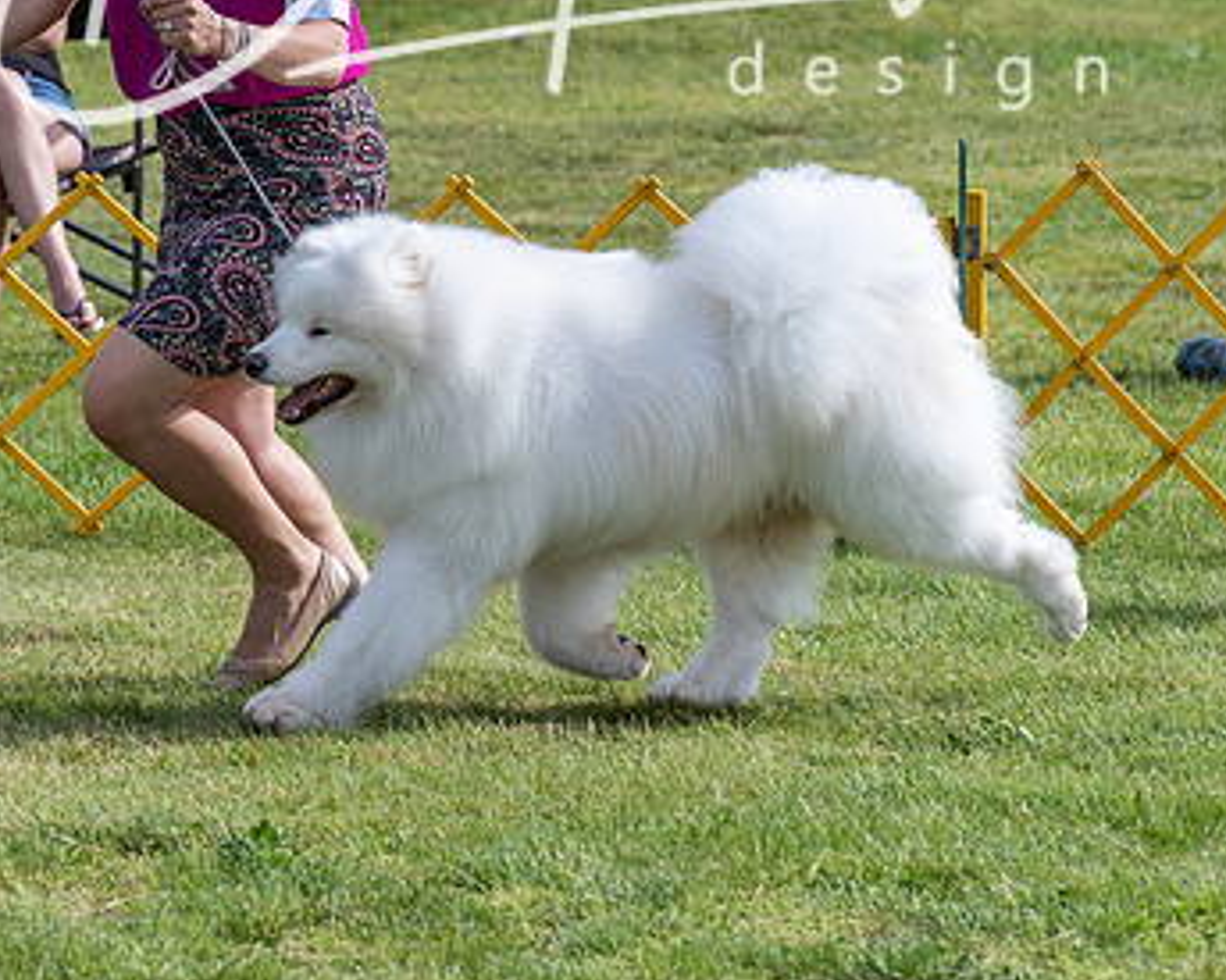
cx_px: 438
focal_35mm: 279
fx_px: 10121
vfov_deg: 5.5
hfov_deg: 6.9
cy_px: 96
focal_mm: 134
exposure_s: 1/1250
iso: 250
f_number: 5.6
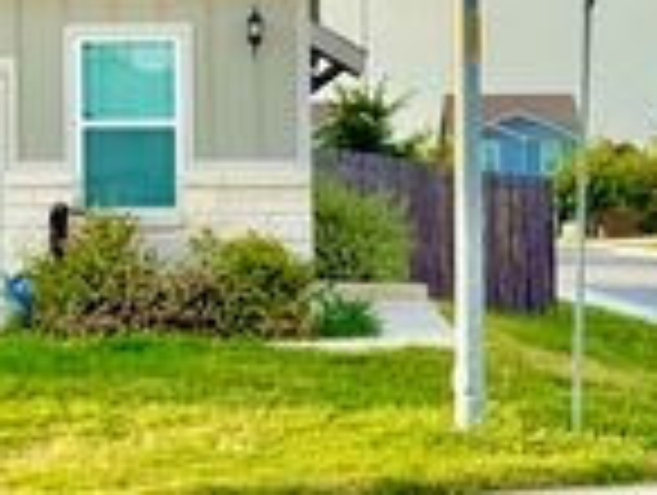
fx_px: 3118
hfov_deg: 11.9
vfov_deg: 9.0
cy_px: -101
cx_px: -32
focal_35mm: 164
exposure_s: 1/1013
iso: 64
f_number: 1.78
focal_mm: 6.76
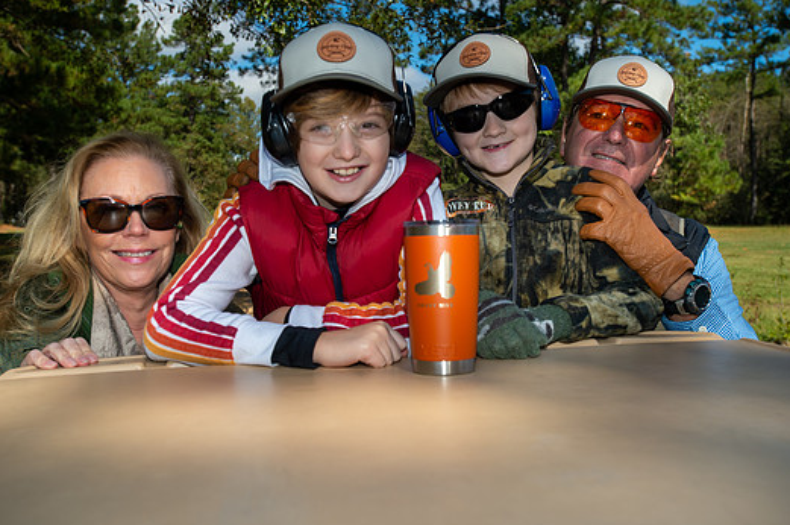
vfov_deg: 34.1
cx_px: 400
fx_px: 855
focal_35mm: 39
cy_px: 258
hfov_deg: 49.6
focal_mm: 35
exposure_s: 1/250
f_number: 6.3
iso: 80
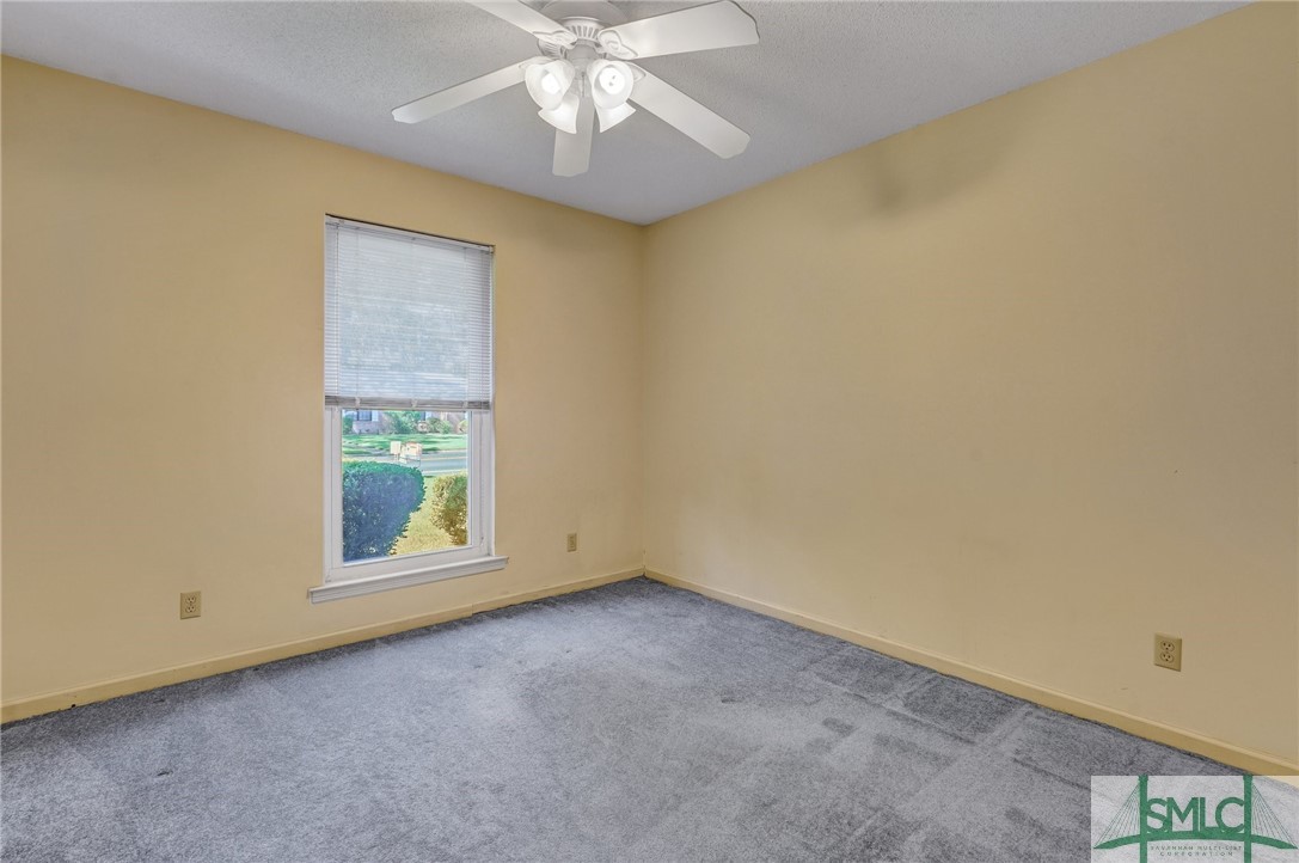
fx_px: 577
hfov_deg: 96.8
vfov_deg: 73.6
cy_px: 432
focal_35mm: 16
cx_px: 650
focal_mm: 16
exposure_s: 1/15
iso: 200
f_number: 9
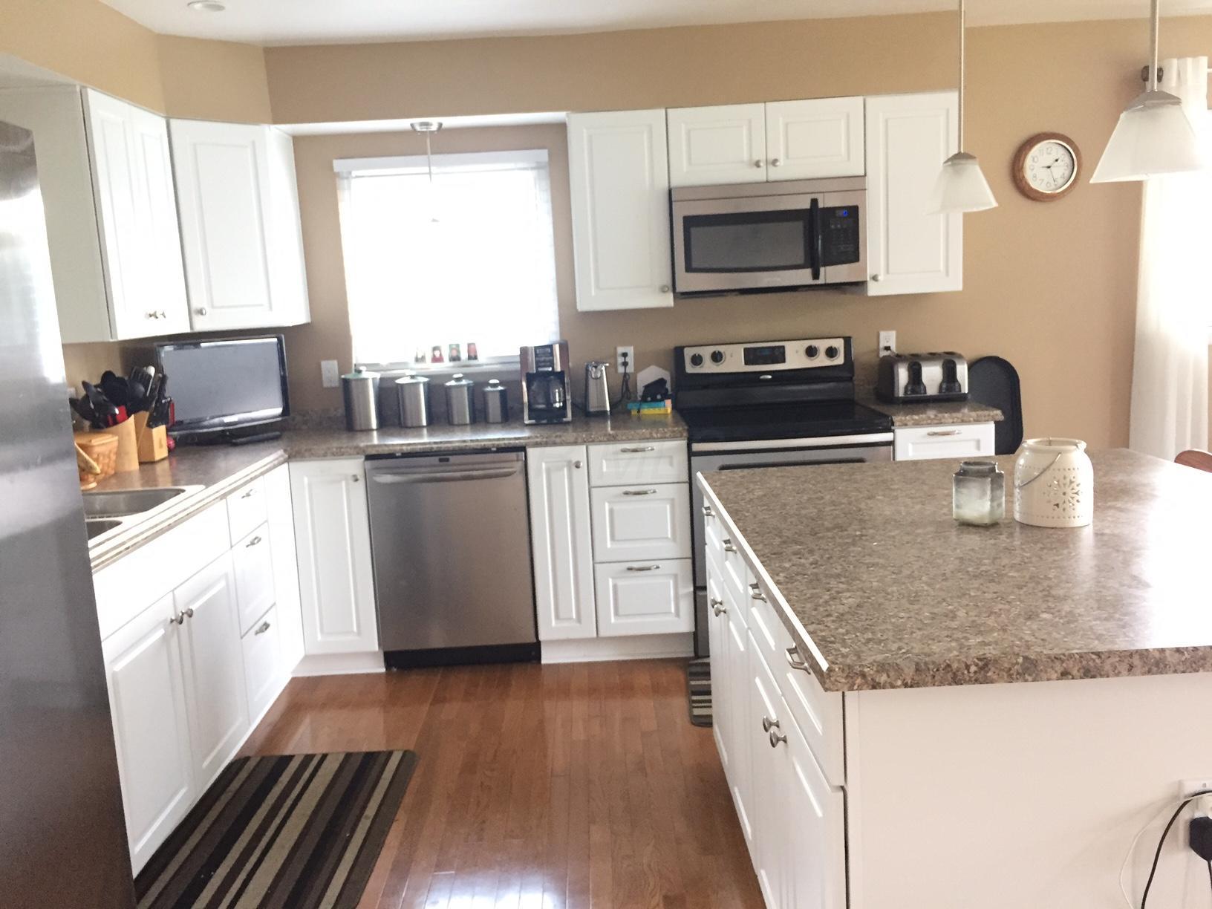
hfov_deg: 61.7
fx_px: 1015
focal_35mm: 29
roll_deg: +2.5
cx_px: 606
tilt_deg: -10.0
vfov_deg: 48.2
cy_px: 454
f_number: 2.2
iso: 160
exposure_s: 1/30
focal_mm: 4.15
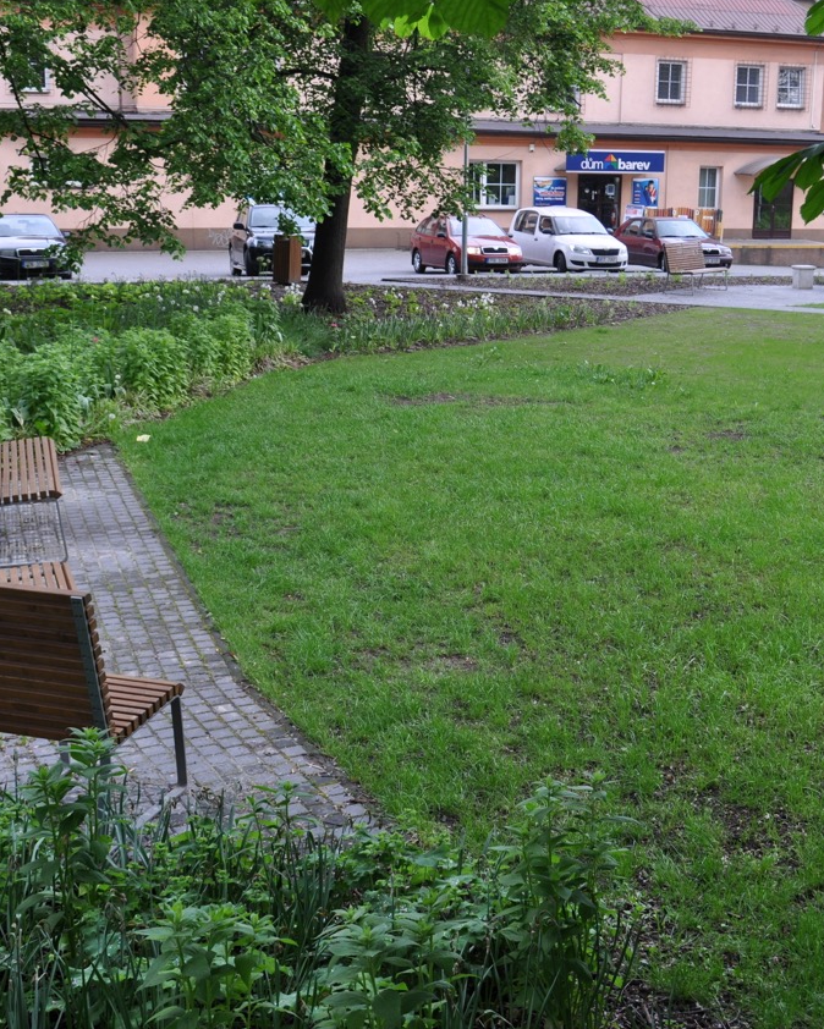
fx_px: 1432
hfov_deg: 32.1
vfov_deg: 39.5
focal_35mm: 47
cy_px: 513
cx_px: 469
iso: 200
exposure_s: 1/125
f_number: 5.6
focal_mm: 22
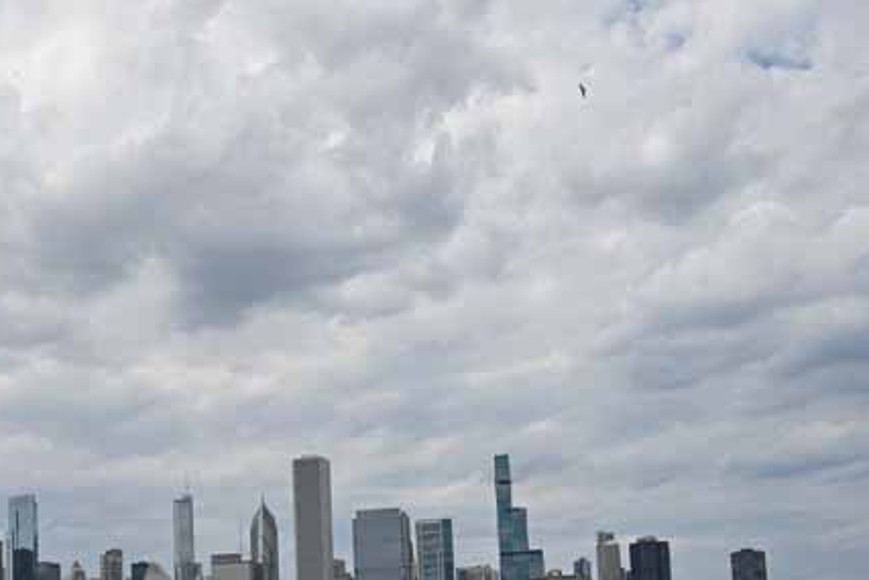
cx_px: 204
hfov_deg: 42.1
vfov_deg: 28.5
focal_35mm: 45
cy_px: 541
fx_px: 1087
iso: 100
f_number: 5
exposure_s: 1/2000
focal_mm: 24
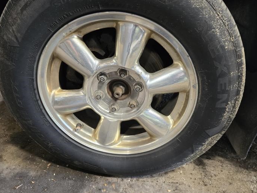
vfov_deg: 51.4
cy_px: 99
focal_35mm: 27
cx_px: 131
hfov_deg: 65.3
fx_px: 200
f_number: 1.7
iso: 640
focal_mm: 6.3
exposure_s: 1/60
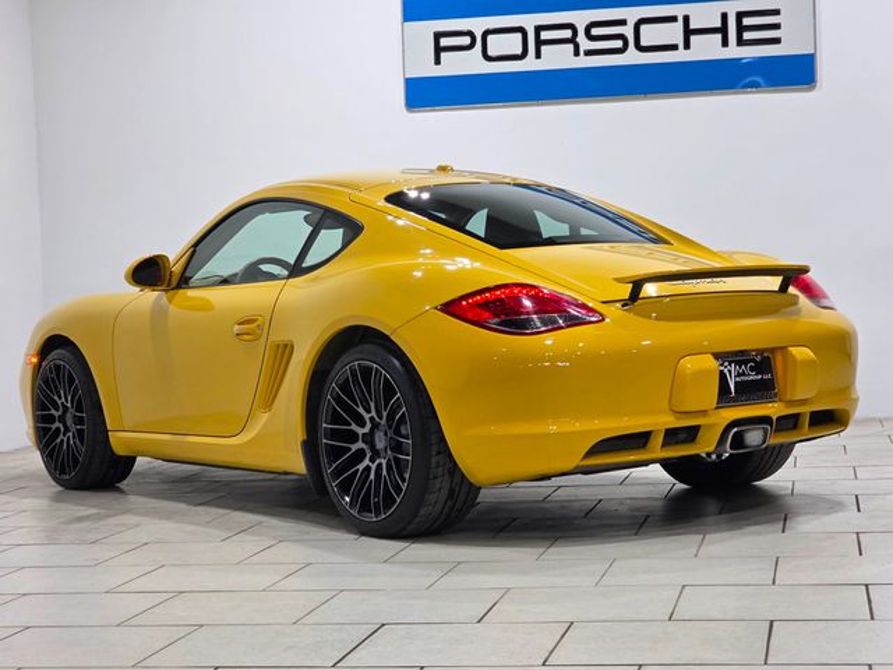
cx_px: 446
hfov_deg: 28.2
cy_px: 335
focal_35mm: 69
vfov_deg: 21.3
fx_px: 1780
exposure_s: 1/120
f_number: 2.4
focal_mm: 7.9
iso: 125
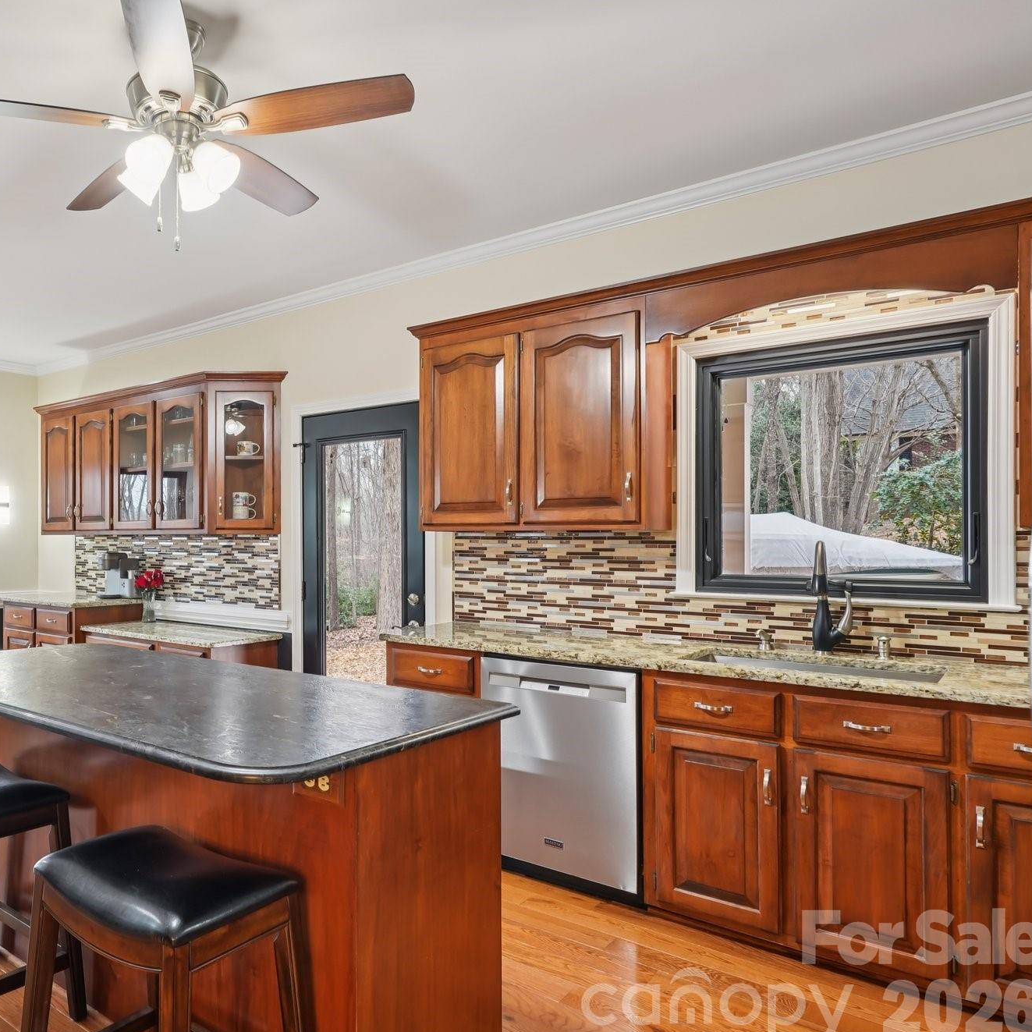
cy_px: 531
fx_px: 843
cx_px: 252
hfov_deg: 59.4
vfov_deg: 62.9
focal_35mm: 25
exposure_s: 1/6
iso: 400
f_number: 8
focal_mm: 19
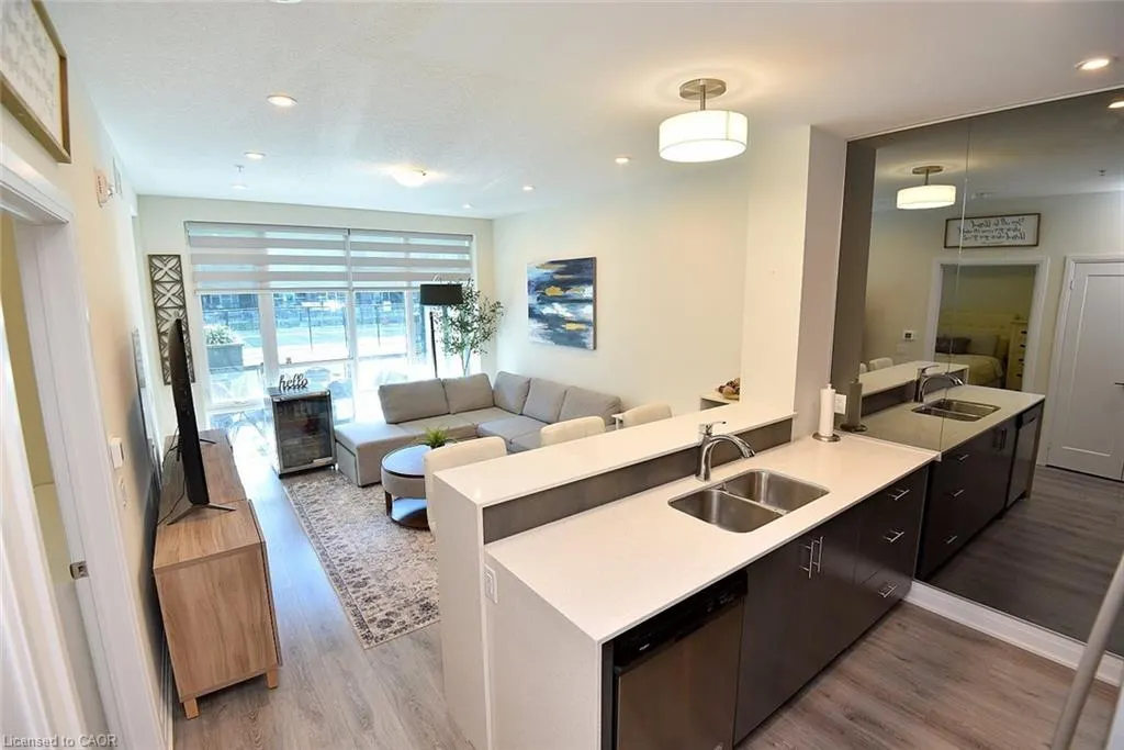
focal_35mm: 16
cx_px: 562
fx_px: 500
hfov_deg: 96.7
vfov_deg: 73.8
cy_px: 375
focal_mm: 16
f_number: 6.3
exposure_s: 1/60
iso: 500
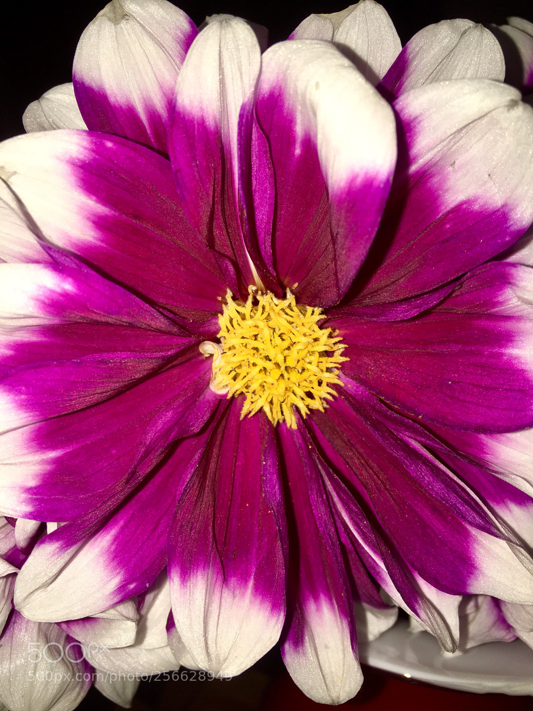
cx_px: 266
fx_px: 595
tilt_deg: -20.2
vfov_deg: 61.7
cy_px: 356
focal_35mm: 29
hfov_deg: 48.2
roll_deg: -0.5
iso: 25
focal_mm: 4.15
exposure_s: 1/225
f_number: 2.2
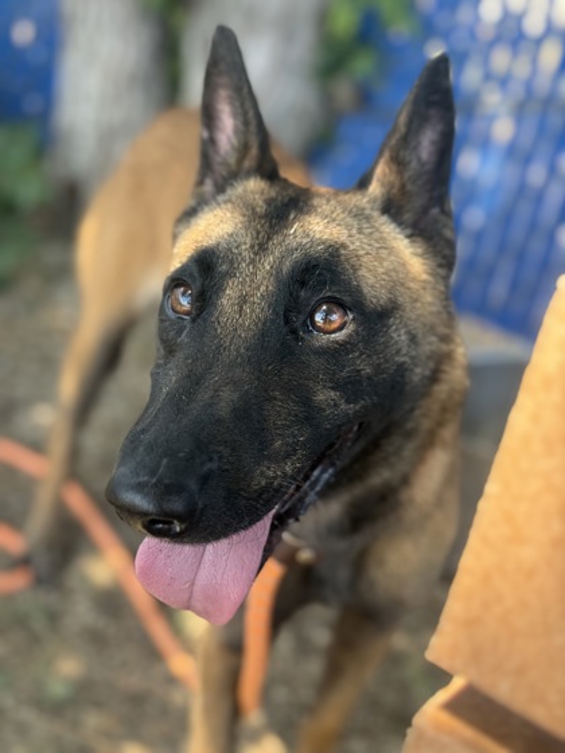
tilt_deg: -30.1
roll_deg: -8.5
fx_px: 1045
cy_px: 376
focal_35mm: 48
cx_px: 282
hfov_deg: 30.3
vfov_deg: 39.7
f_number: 1.78
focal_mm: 6.76
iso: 100
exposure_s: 1/290
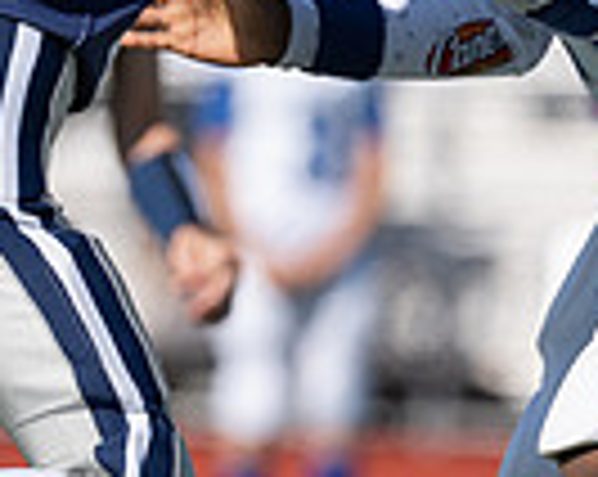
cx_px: -15
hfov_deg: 1.8
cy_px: 177
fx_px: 19546
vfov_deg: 1.4
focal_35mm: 1106
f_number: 2.8
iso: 125
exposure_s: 1/2500
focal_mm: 200
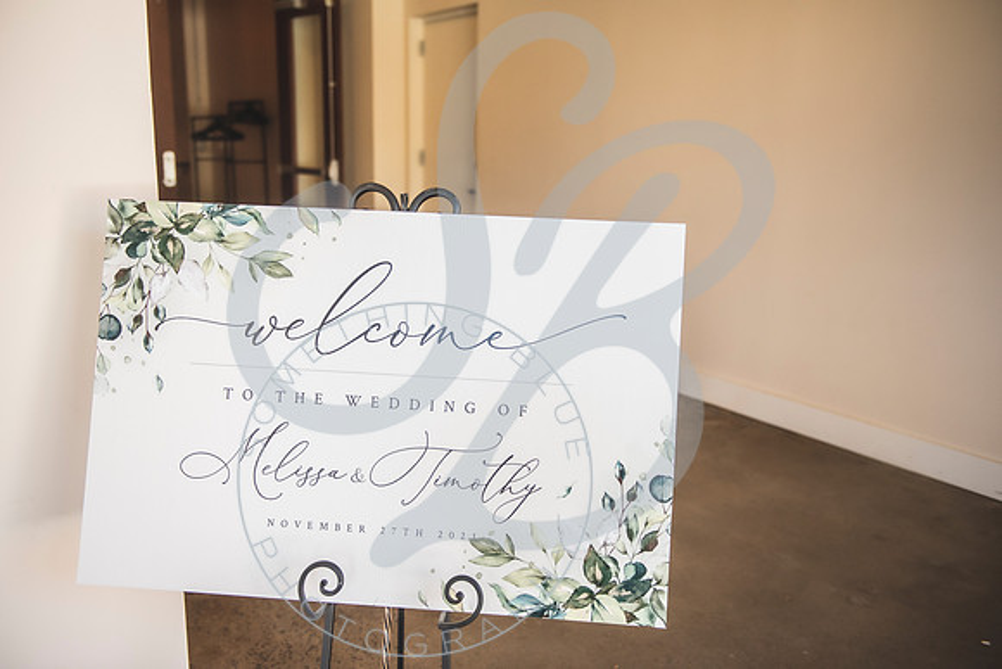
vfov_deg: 41.1
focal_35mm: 32
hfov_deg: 58.7
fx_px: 891
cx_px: 501
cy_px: 334
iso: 1000
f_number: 2.8
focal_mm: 32
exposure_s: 1/400
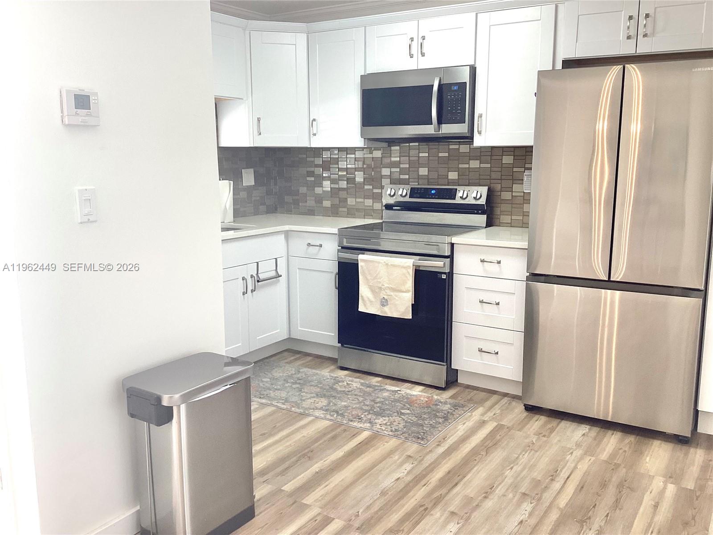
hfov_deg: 58.4
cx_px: 356
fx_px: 639
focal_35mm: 31
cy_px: 268
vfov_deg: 45.4
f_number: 2.4
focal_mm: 3.3
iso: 50
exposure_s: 1/60
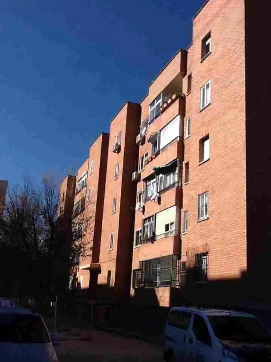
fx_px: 459
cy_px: 181
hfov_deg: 32.9
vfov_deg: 42.9
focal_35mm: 44
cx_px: 136
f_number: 2.4
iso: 40
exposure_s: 1/2433
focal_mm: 2.03
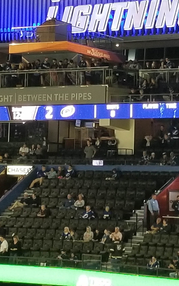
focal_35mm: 77
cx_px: 119
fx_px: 601
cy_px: 69
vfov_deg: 26.4
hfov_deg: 16.9
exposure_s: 1/60
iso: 160
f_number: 1.7
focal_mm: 4.25
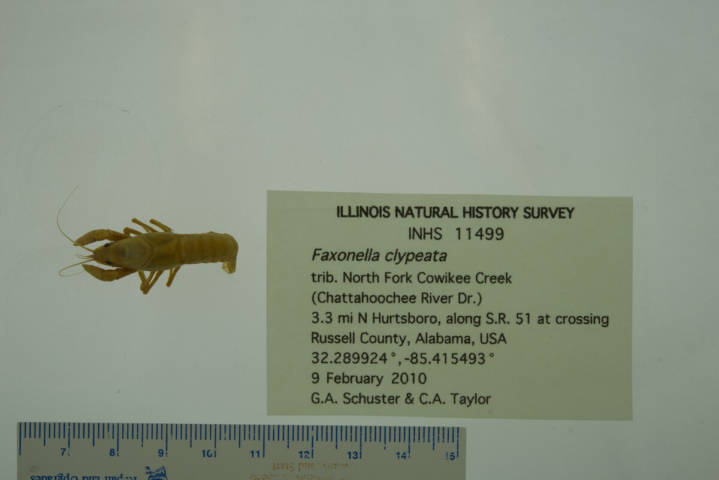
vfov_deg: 22.6
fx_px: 1199
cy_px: 240
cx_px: 360
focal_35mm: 60
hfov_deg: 33.4
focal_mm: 60
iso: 50
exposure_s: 1/100
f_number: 9
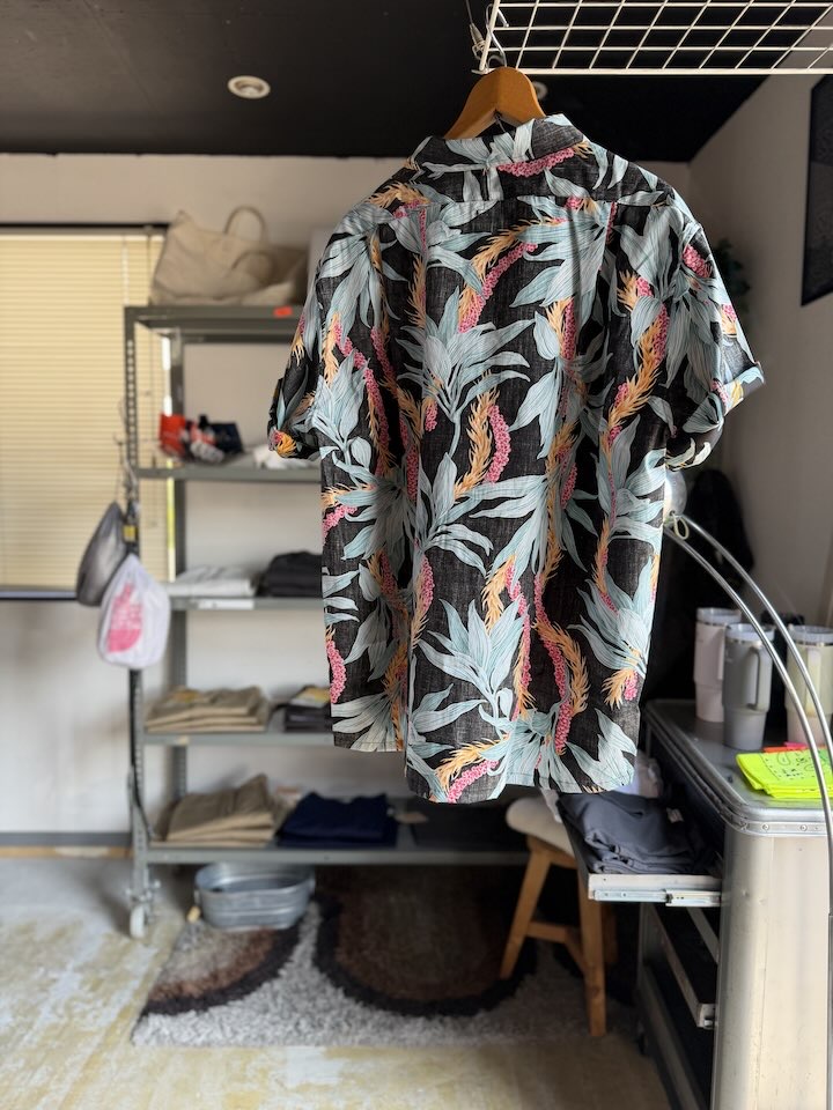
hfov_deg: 56.8
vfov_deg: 71.6
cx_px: 416
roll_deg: -0.4
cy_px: 555
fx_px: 770
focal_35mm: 24
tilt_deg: -5.5
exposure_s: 1/121
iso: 125
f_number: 1.78
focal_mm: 6.76
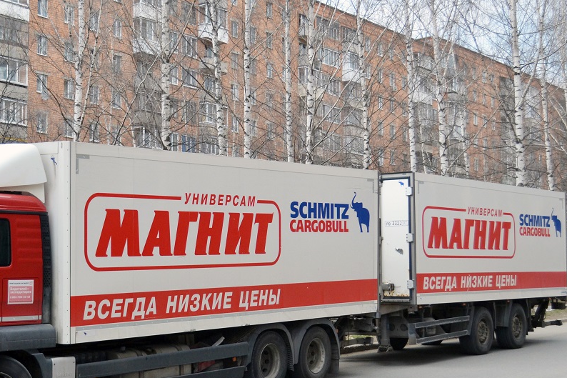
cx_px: 175
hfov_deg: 30.3
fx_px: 1035
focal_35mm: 66
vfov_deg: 20.7
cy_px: 227
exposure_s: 1/1000
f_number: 4.8
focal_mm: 29
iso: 400
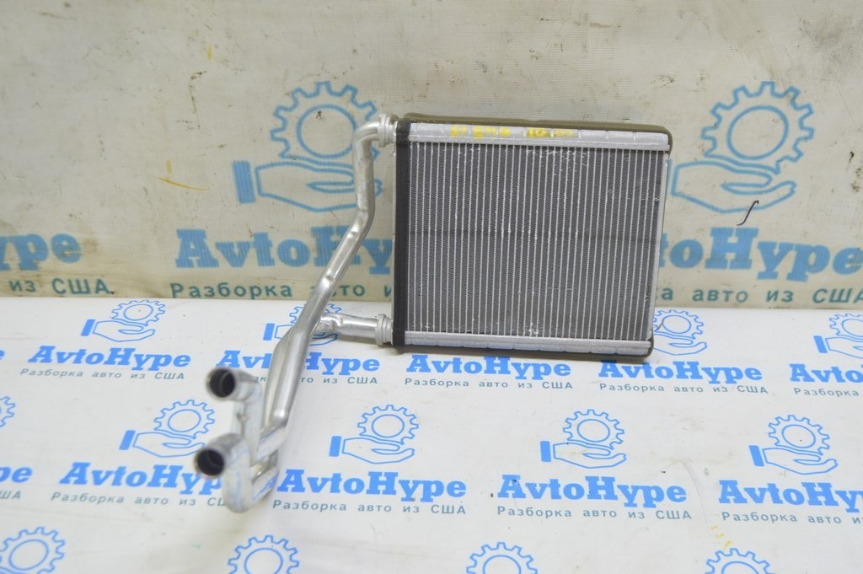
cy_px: 287
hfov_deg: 48.0
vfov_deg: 33.0
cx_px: 432
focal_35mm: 40
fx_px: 970
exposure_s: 1/20
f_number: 5.6
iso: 400
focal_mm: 27
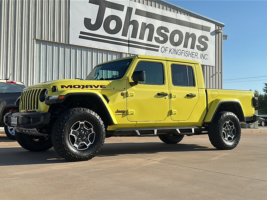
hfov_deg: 51.4
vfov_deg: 39.7
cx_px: 134
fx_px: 278
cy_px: 100
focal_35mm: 36
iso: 80
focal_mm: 6.86
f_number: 1.78
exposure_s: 1/6289
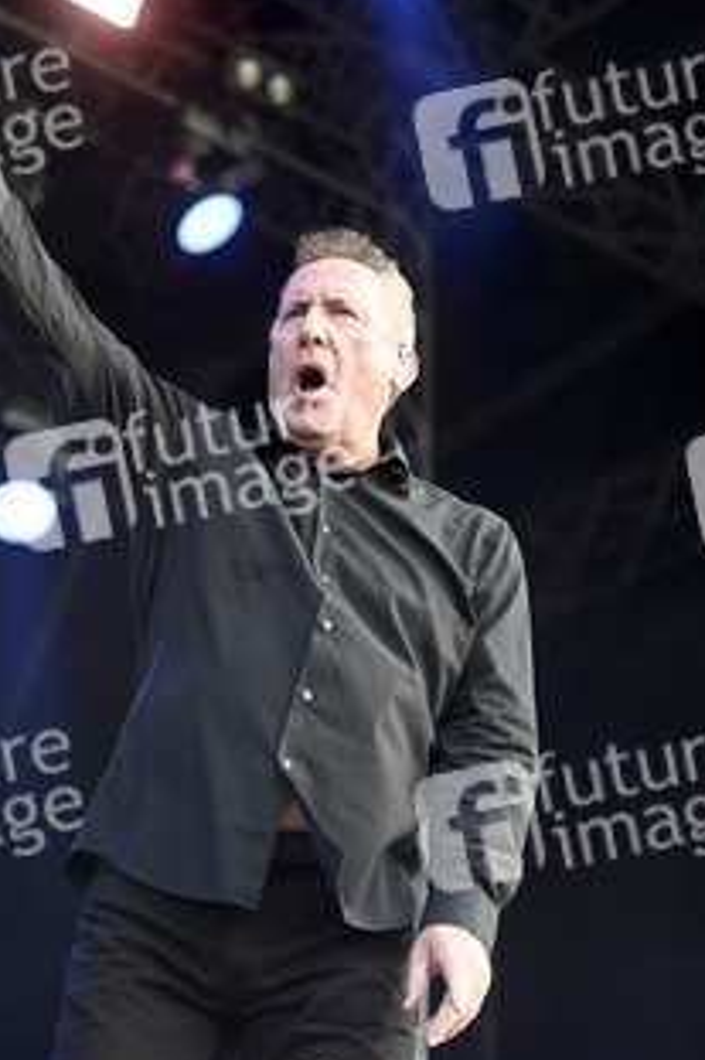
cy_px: 641
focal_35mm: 90
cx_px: 279
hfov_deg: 15.2
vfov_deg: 22.6
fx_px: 2646
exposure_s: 1/400
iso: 320
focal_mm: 70
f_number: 3.2
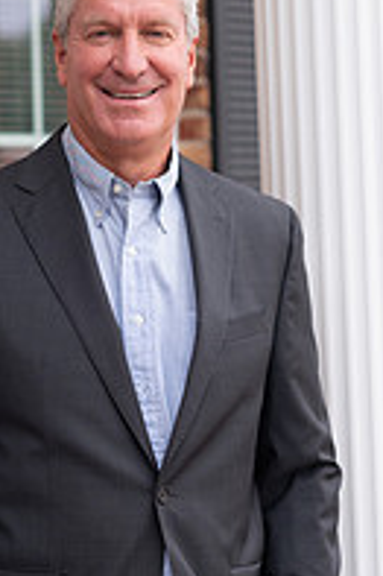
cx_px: 178
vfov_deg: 10.6
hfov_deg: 7.1
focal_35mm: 194
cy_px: 330
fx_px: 3101
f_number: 3.5
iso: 125
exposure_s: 1/500
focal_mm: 85
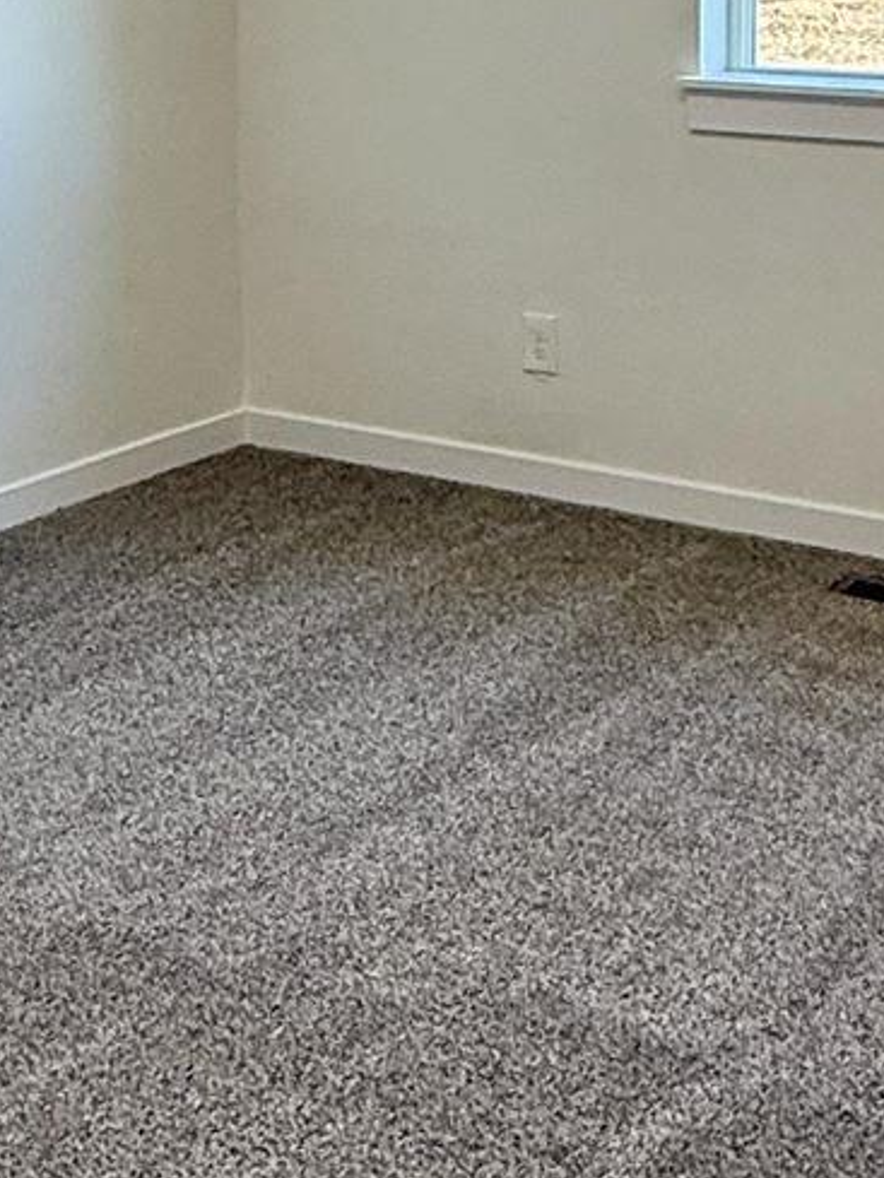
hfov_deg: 22.1
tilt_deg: -6.2
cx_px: 253
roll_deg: +1.0
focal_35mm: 66
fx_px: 2246
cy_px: 140
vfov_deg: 28.4
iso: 125
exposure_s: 1/120
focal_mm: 2.22
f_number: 2.2
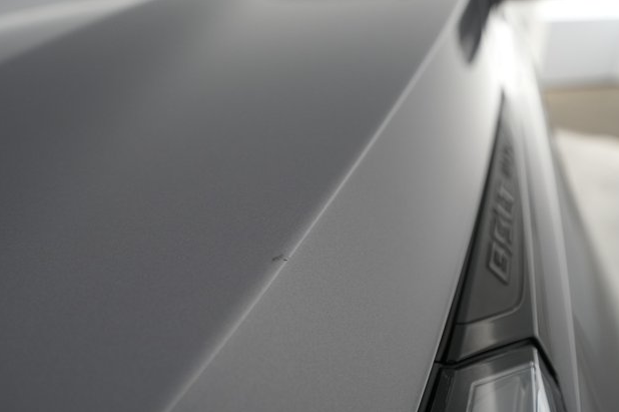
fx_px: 498
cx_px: 312
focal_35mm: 29
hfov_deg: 63.7
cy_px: 213
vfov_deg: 44.9
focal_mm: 28
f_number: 4.5
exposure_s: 1/100
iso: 2000
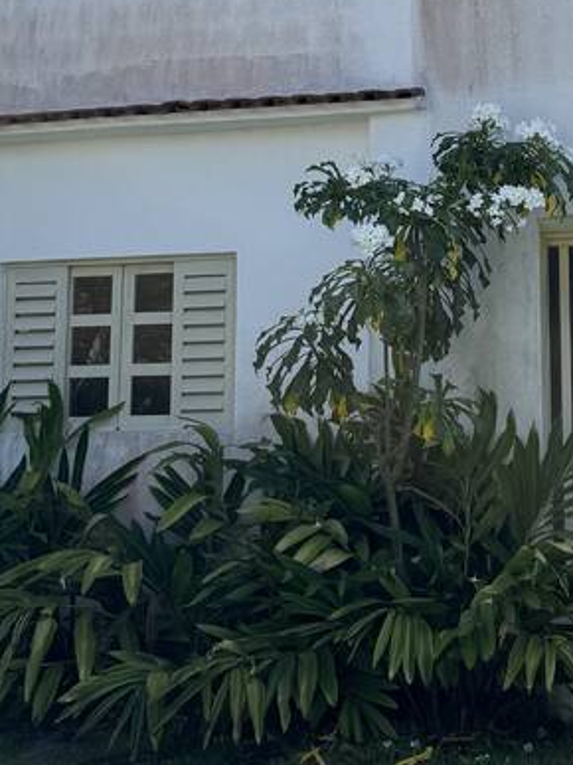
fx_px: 1480
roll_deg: +0.9
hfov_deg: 21.6
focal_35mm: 67
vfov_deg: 28.7
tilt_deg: +8.8
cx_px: 468
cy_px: 219
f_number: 1.78
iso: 80
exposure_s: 1/3413
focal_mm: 6.76
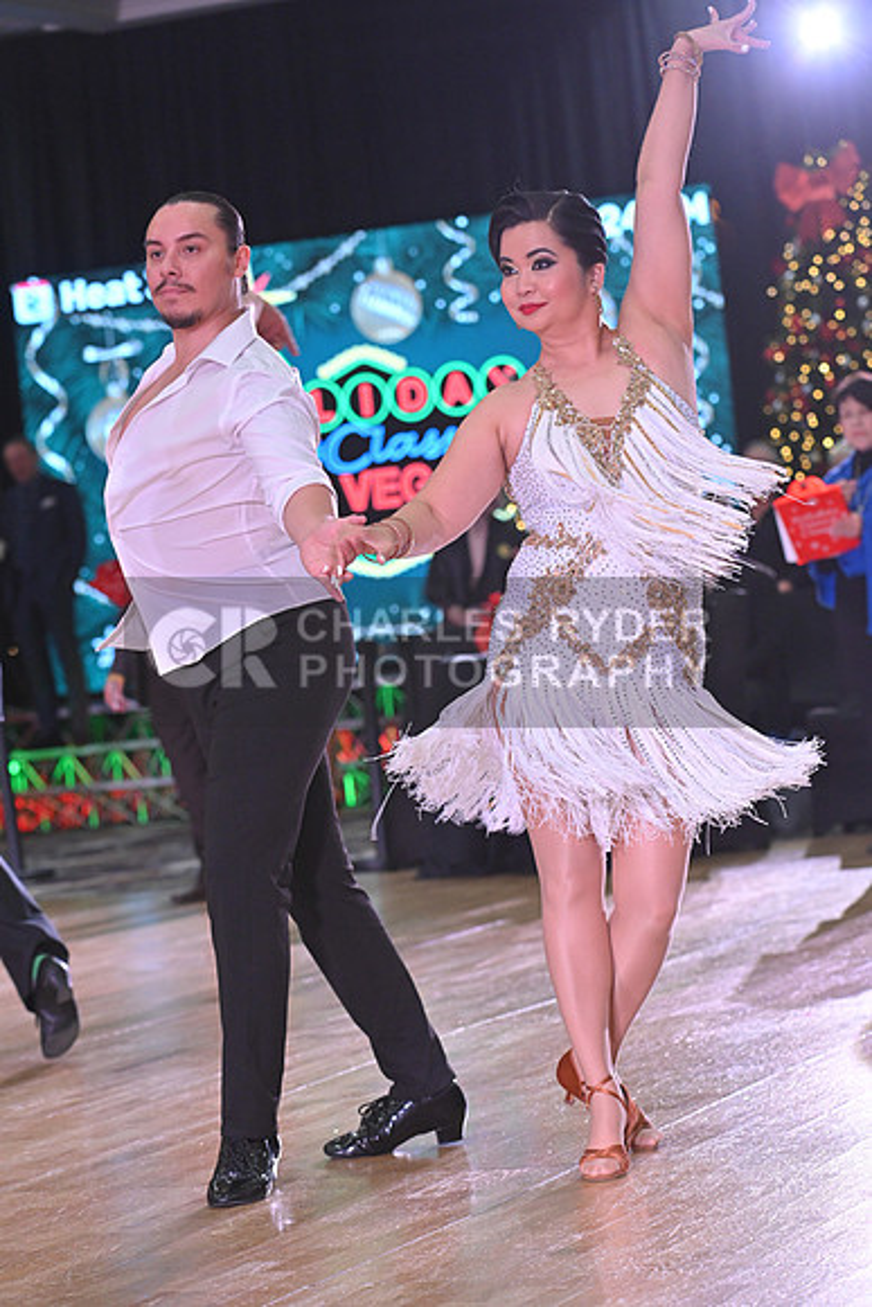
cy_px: 654
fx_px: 4212
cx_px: 436
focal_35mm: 116
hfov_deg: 11.8
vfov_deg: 17.6
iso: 2500
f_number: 5
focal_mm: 116
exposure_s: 1/320
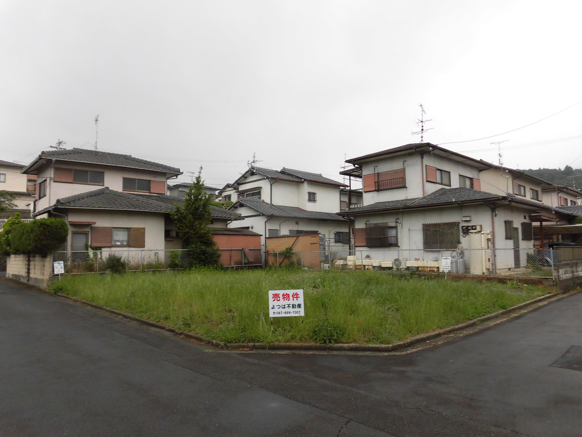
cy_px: 218
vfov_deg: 56.8
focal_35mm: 24
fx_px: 404
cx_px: 291
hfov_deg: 71.6
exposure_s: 1/125
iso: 100
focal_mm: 4.3
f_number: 3.1
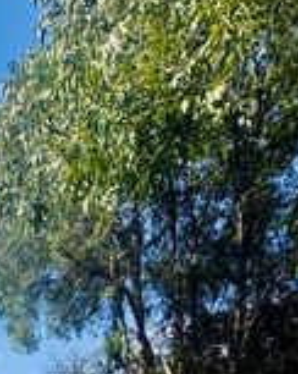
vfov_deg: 27.7
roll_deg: -0.3
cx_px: -100
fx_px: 475
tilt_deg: -6.5
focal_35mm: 43
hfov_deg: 28.1
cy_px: 572
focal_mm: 2.22
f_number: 2.2
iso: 50
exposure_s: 1/1277
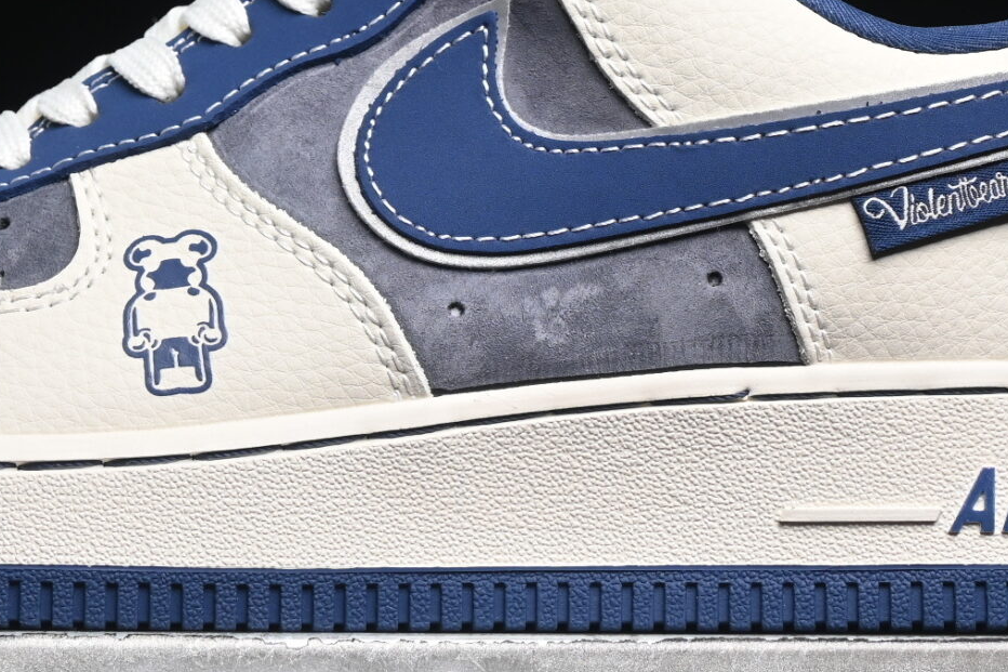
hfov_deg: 10.0
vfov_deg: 6.7
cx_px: 399
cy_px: 56
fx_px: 5767
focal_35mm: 206
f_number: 6.3
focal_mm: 50
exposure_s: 1/60
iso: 160
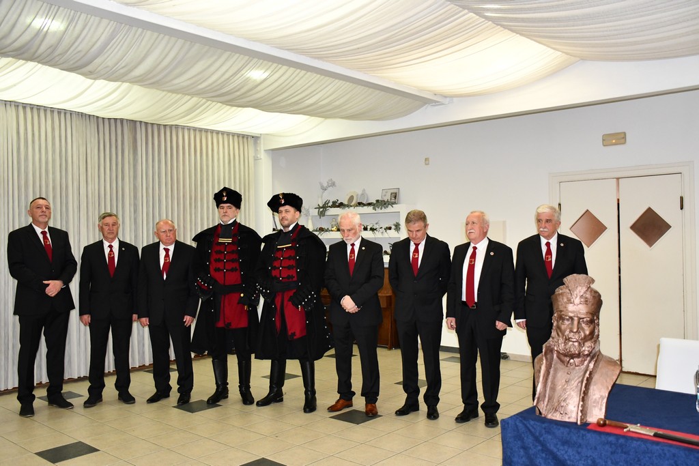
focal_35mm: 33
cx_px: 350
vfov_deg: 40.0
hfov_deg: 57.2
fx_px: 641
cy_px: 233
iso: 1800
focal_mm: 22
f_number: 3.5
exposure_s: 1/60
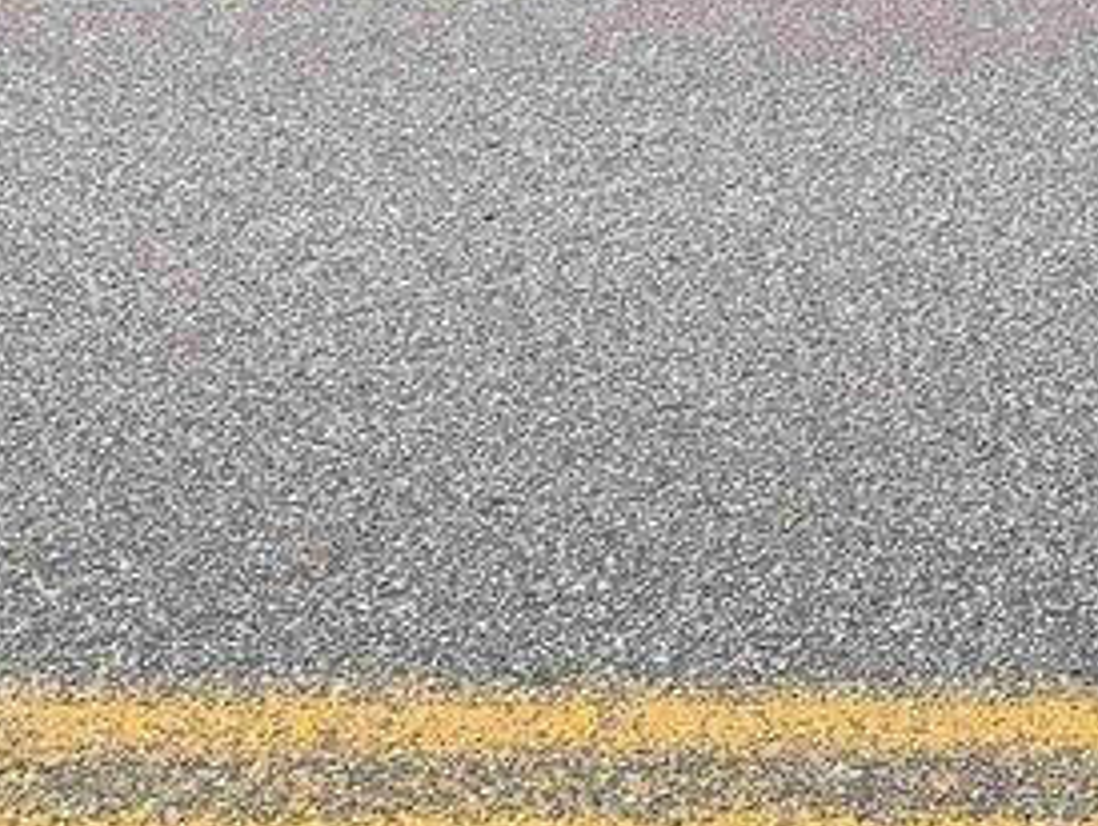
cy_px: -501
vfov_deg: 14.1
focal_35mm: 97
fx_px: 3079
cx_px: 1547
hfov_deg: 18.4
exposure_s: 1/2611
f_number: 1.8
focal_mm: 4.25
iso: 25
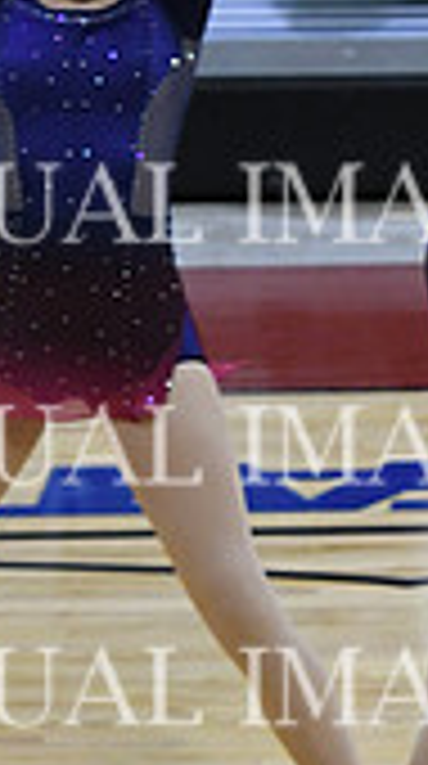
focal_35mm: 752
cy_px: 1292
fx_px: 15248
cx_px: 592
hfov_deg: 1.6
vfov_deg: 2.9
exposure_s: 1/400
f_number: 3.5
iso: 4000
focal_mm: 140
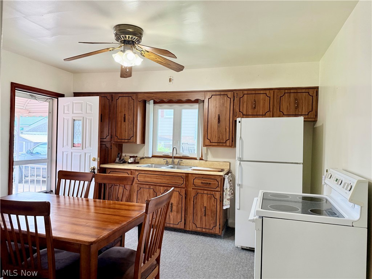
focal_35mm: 24
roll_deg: -1.8
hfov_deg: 71.6
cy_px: 140
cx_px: 186
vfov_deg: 56.8
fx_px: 258
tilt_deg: -0.1
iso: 200
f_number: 1.78
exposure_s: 1/188
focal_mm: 6.76
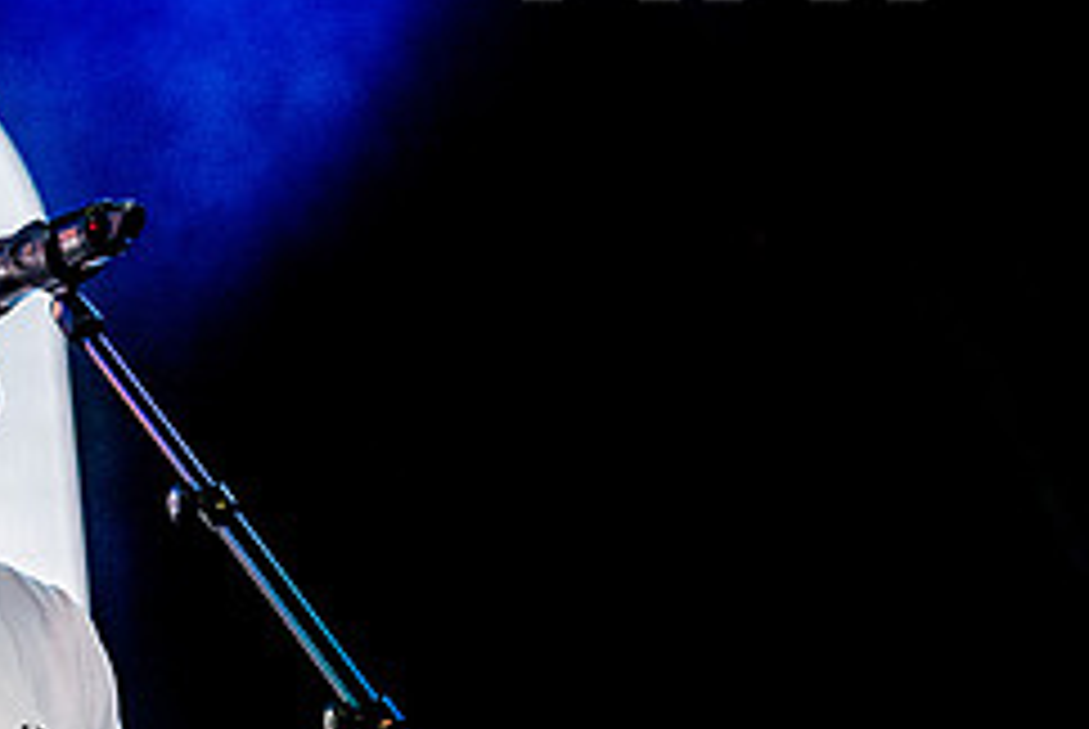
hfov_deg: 8.4
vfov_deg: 5.6
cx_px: -90
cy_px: 448
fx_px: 7390
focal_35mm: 244
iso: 1250
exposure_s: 1/4000
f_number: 4.5
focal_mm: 102
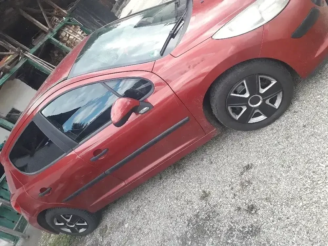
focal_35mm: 27
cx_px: 164
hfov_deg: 65.3
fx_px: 256
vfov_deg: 51.4
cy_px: 123
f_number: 1.9
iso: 40
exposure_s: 1/147
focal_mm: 3.6
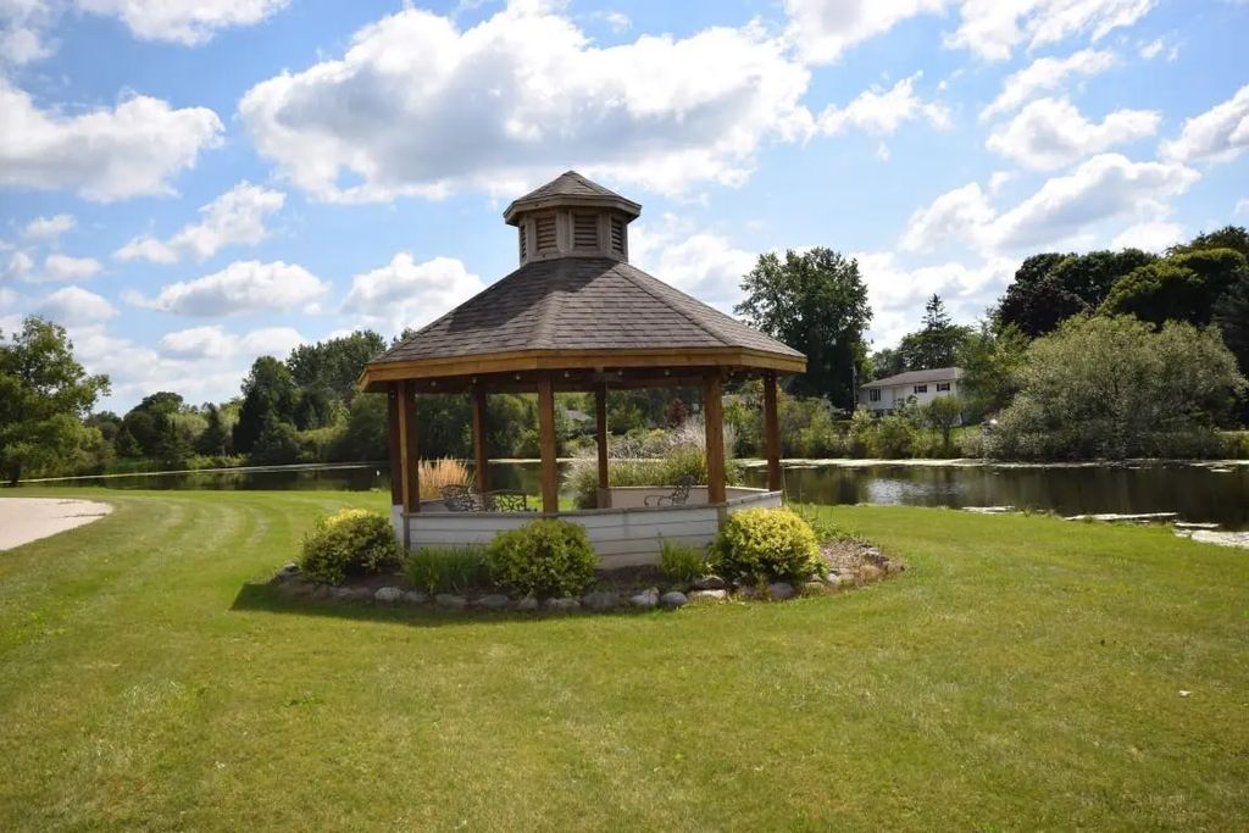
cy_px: 416
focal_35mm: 30
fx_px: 1041
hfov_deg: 61.9
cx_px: 624
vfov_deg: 43.6
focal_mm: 20
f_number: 11
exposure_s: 1/200
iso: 100
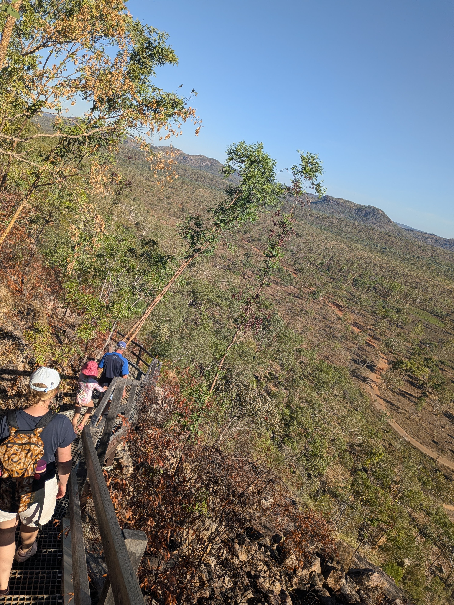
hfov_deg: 56.8
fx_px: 420
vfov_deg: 71.6
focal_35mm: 24
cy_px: 302
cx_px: 227
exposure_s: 1/1462
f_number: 1.7
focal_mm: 4.53
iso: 25
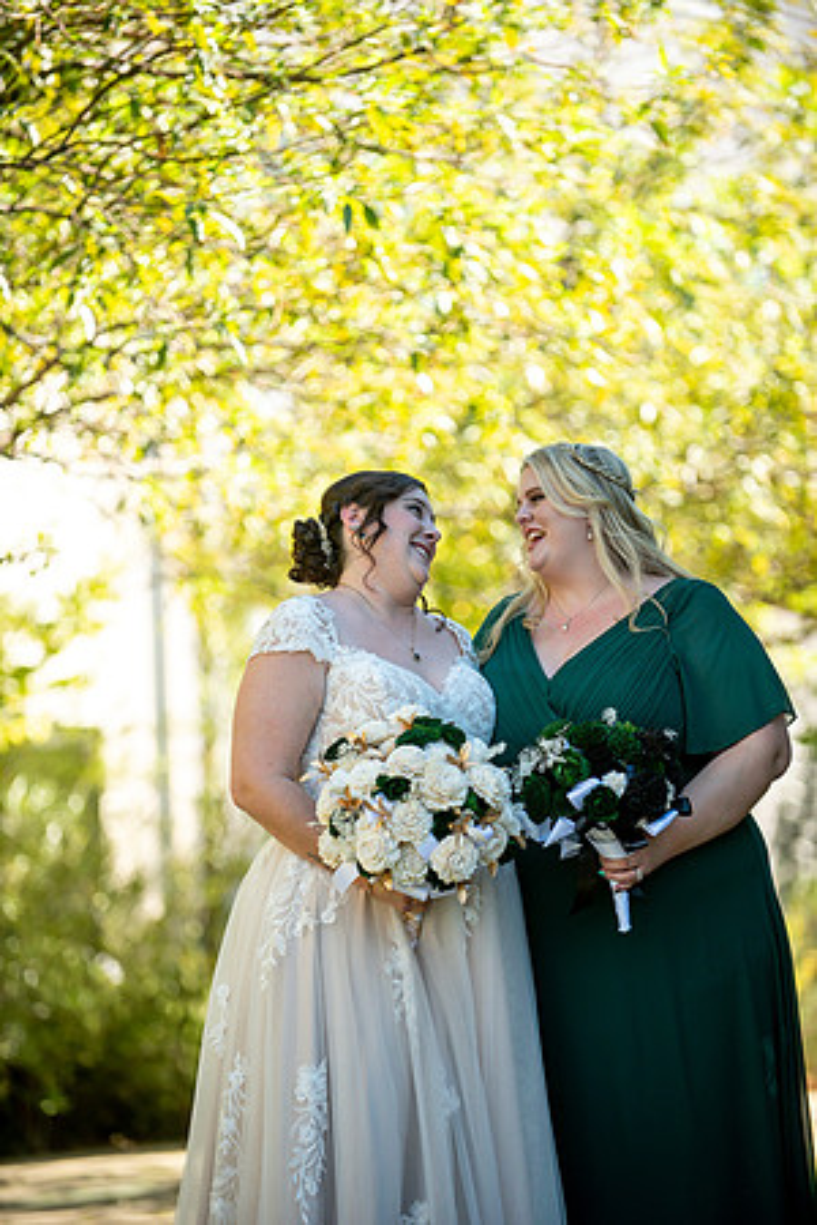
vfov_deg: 13.7
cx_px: 408
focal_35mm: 150
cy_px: 612
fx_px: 5106
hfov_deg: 9.1
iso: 400
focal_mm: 150
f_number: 2.8
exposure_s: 1/1600
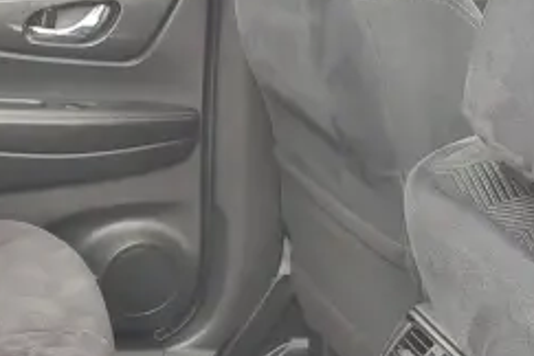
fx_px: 934
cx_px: -127
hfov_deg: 27.5
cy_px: 389
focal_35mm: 63
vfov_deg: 20.6
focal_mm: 5.56
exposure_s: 1/50
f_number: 1.8
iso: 227
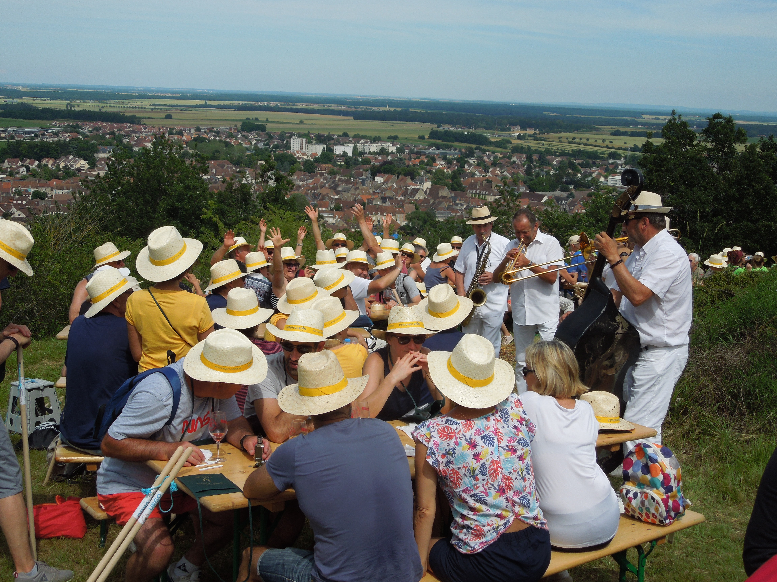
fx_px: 965
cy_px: 291
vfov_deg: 33.6
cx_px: 388
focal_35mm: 43
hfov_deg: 43.9
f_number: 3.9
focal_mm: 7.8
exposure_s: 1/1250
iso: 100
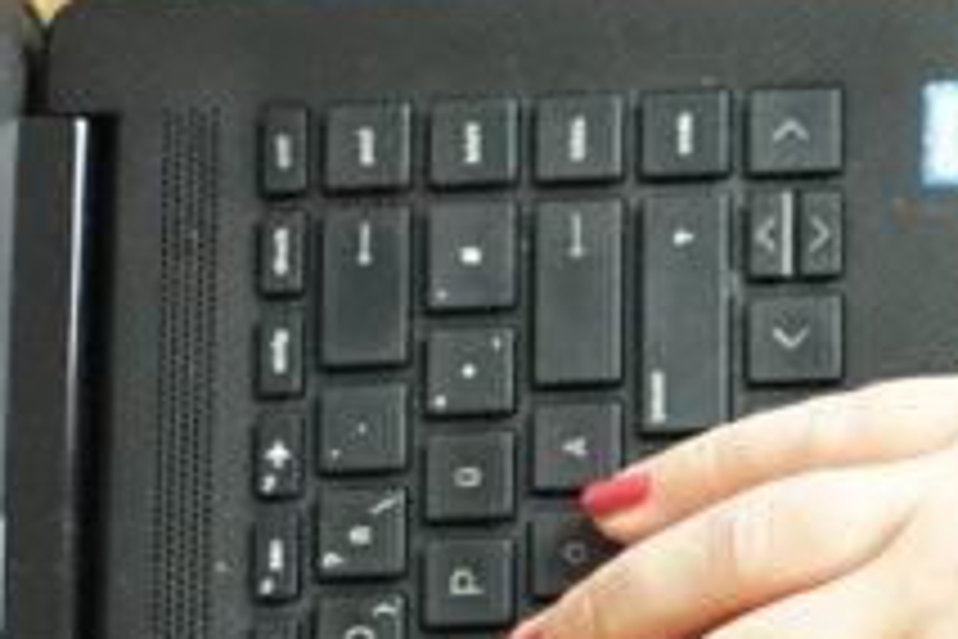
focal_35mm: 240
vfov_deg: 5.7
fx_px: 6386
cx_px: 1241
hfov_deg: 8.5
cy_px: 691
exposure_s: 1/640
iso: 3200
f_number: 1.4
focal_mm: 50
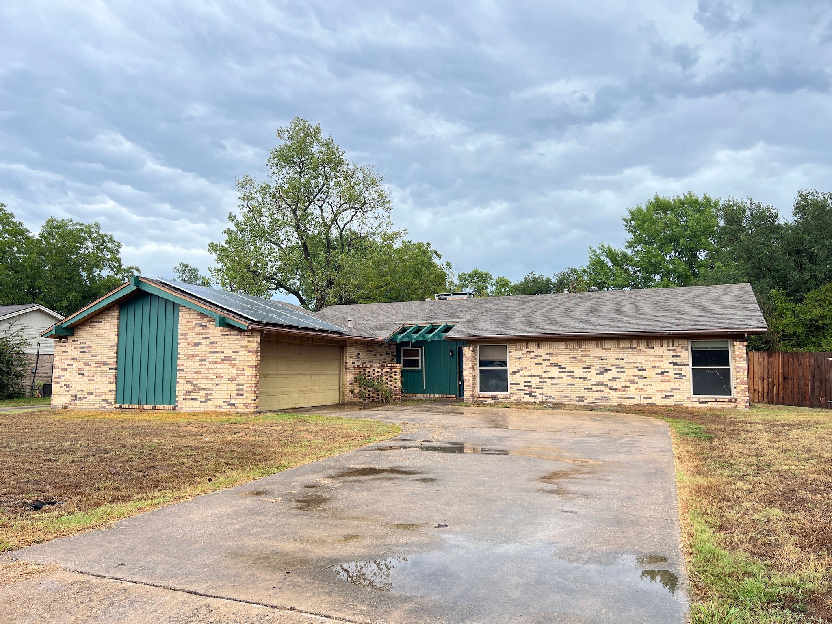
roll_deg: -0.7
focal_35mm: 26
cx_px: 416
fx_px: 625
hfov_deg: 67.3
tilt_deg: +5.1
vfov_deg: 53.1
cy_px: 312
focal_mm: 5.7
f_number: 1.5
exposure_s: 1/333
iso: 50
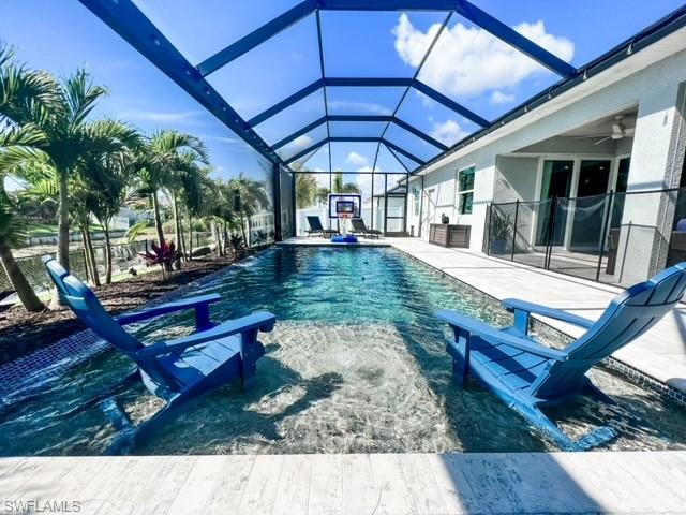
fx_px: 258
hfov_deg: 106.2
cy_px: 258
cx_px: 343
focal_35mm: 13
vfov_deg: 89.9
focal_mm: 1.57
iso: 32
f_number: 1.8
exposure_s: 1/750
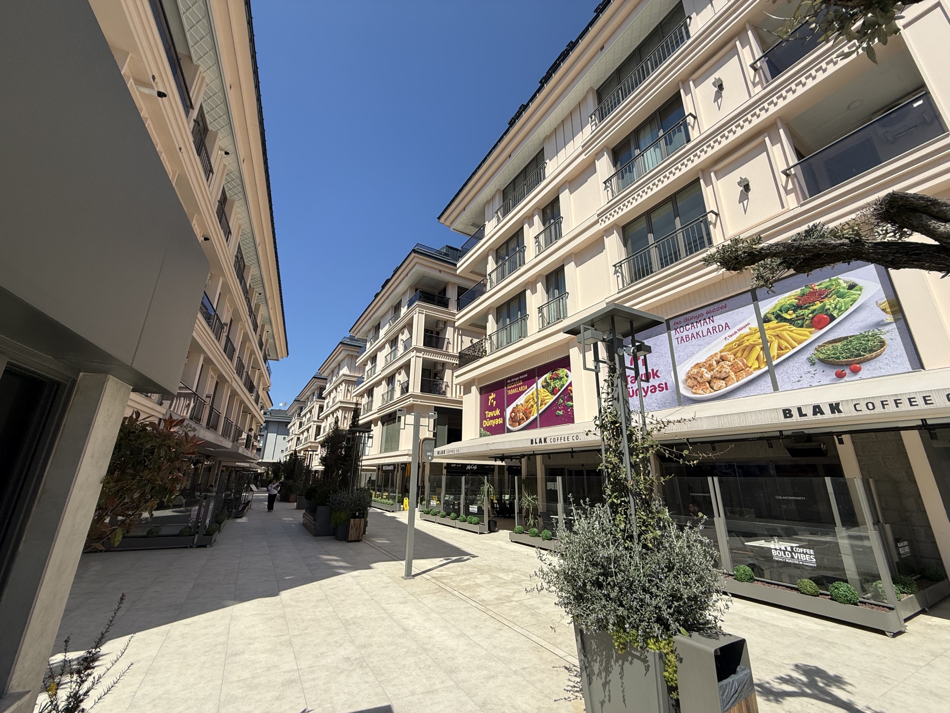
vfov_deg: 85.7
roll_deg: -2.3
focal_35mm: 14
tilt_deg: +15.2
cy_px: 356
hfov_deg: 102.1
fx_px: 384
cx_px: 475
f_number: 2.2
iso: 50
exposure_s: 1/2717
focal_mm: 2.22
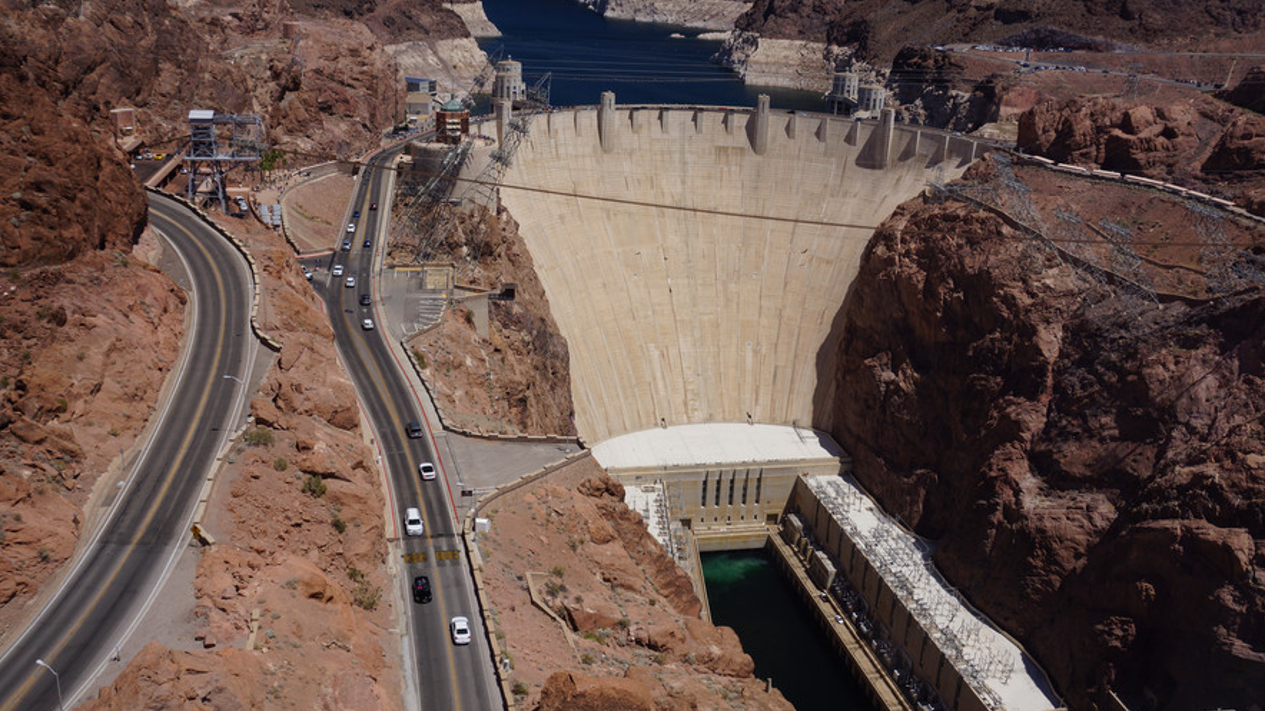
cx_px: 634
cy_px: 288
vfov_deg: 36.5
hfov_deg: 61.0
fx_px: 1073
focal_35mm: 32
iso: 100
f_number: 11
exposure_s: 1/100
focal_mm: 20
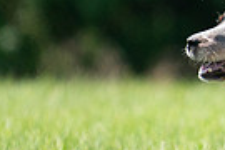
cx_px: 465
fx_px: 16080
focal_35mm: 2573
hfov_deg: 0.8
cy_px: -26
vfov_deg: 0.5
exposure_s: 1/4000
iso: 2000
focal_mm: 600
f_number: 6.3
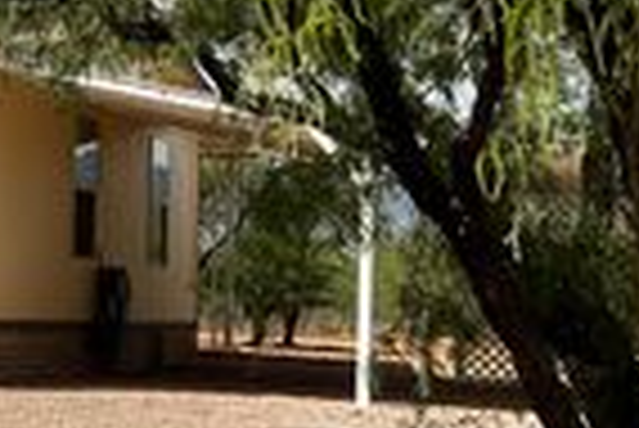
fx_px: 1883
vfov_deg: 12.9
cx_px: -333
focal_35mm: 106
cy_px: 232
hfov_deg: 17.3
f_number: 1.8
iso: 16
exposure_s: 1/3125
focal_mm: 3
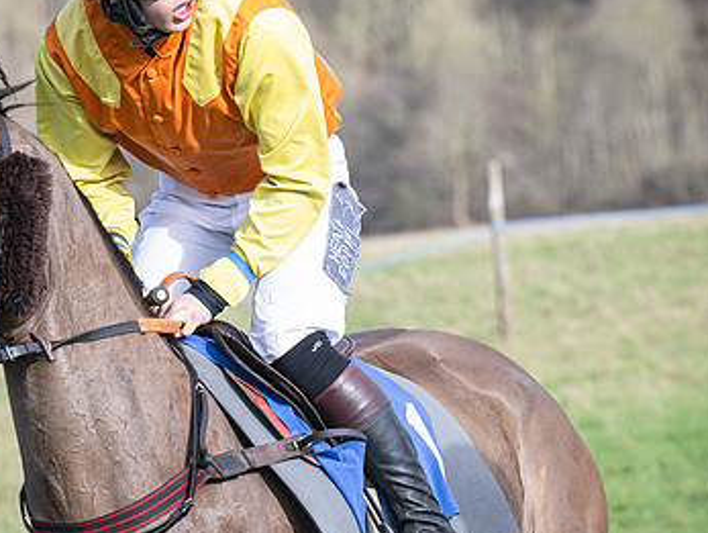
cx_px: 305
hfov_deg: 4.9
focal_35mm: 405
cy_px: 290
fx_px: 8292
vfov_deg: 3.7
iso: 400
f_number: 5
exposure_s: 1/1000
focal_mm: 140
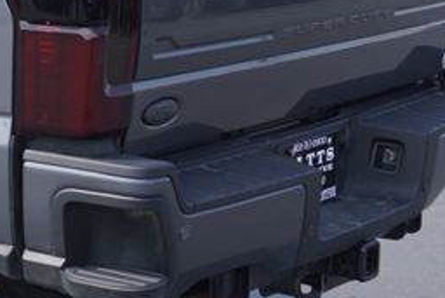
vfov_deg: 10.9
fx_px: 1558
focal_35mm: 126
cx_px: -301
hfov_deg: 14.7
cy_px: 99
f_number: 6.3
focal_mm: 21
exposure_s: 1/160
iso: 100
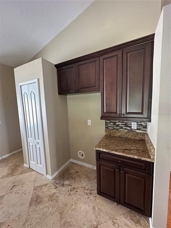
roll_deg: +2.0
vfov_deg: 102.1
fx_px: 92
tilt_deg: -7.2
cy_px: 114
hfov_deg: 85.7
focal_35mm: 14
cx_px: 86
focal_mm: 2.22
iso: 320
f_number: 2.2
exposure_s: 1/60
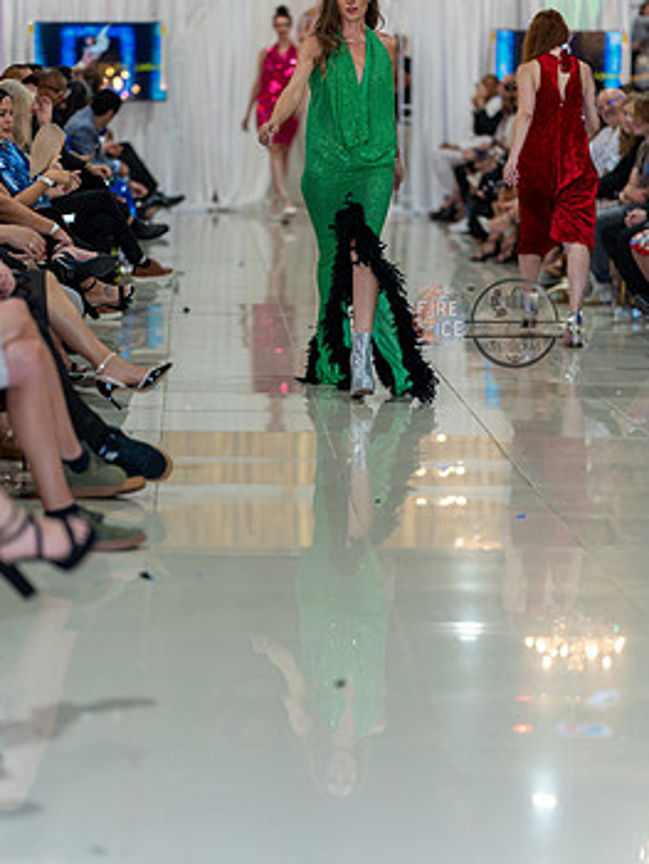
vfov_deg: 18.7
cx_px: 304
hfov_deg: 14.1
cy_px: 323
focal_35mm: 105
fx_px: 2622
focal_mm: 85
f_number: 1.4
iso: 100
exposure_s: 1/160
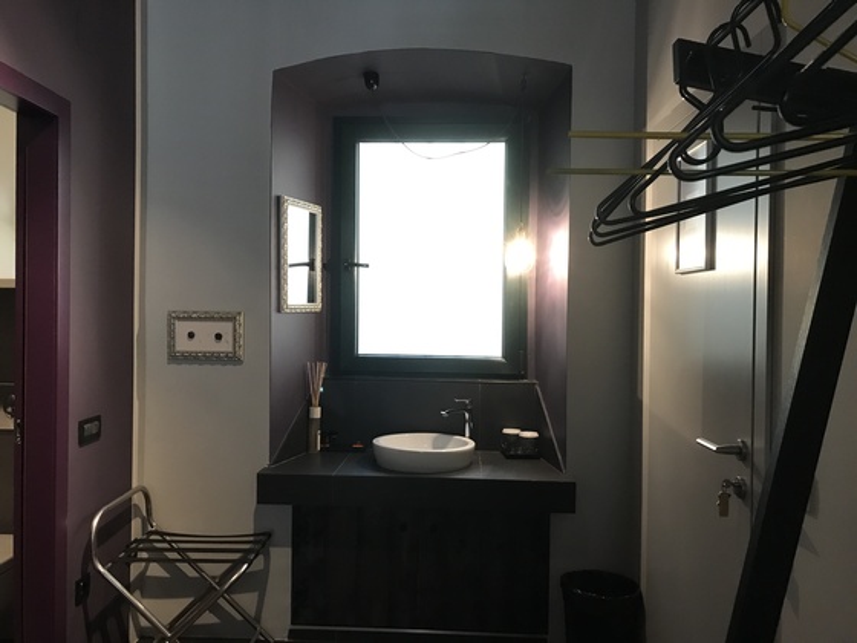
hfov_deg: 63.4
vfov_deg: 49.7
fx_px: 693
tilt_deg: +0.3
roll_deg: -0.3
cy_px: 322
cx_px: 428
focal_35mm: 28
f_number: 1.8
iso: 100
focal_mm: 3.99
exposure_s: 1/14
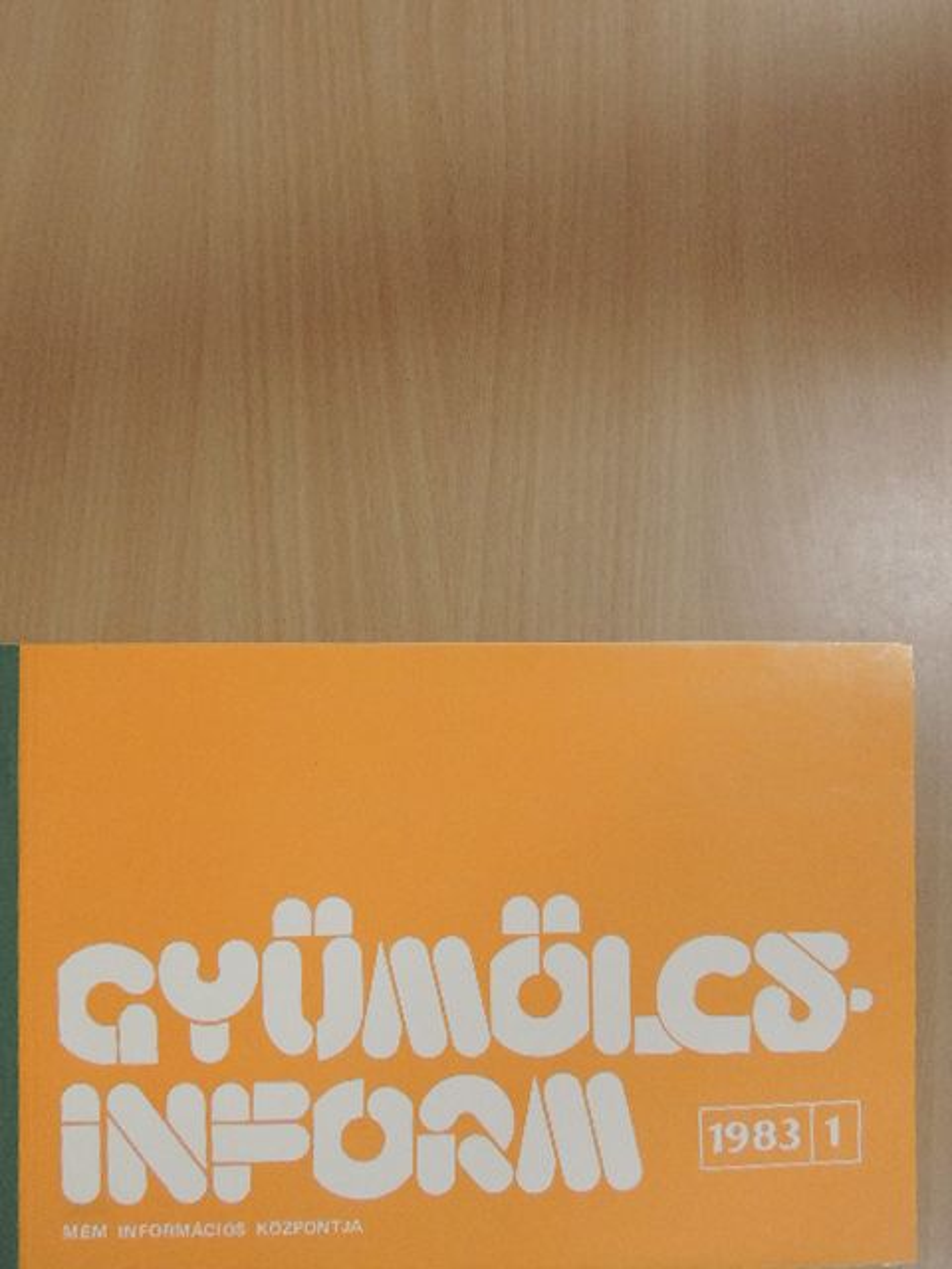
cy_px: 634
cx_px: 476
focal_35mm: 30
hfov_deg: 46.8
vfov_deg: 60.0
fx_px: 1100
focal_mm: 5.3
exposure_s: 1/100
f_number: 3.1
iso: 800
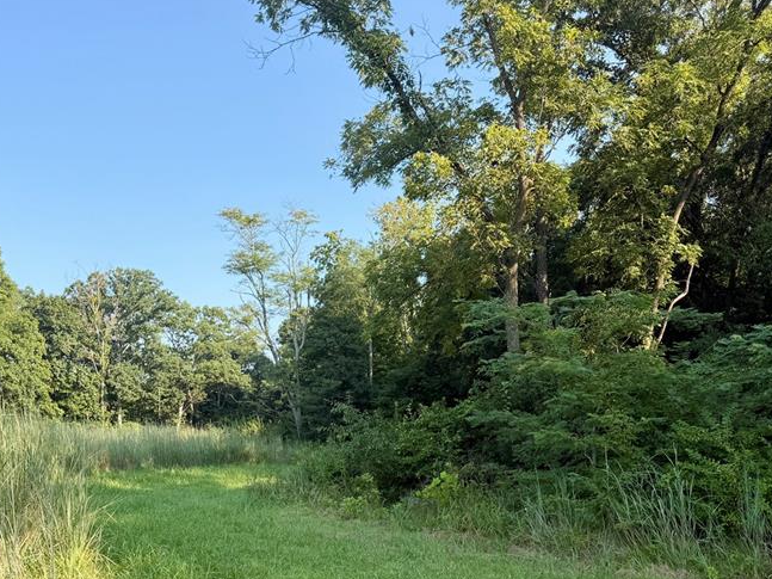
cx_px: 326
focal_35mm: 38
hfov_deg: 48.8
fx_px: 847
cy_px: 431
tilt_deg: +1.6
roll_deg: +0.3
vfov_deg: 36.9
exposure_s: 1/1192
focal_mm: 6.76
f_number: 1.78
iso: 80
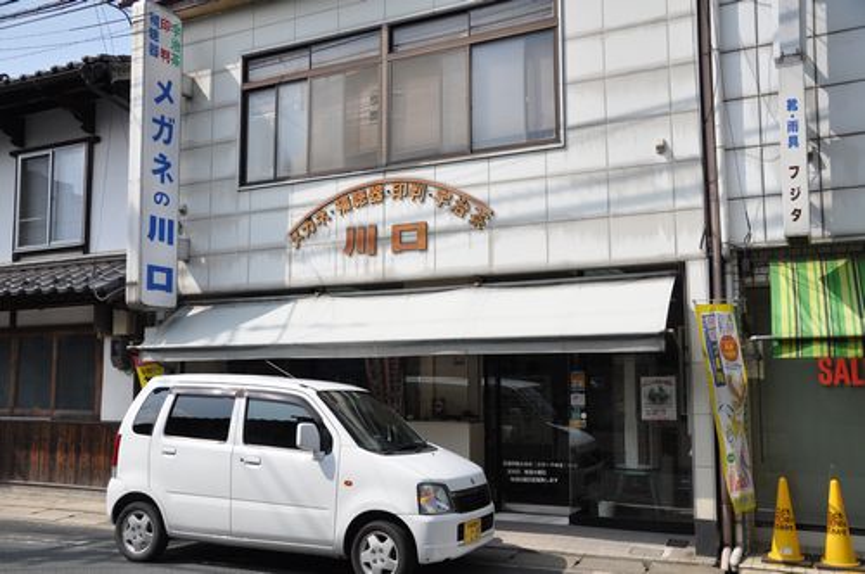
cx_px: 432
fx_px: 792
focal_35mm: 33
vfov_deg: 39.9
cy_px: 287
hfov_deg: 57.3
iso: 400
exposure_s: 1/2000
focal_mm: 22
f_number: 5.6
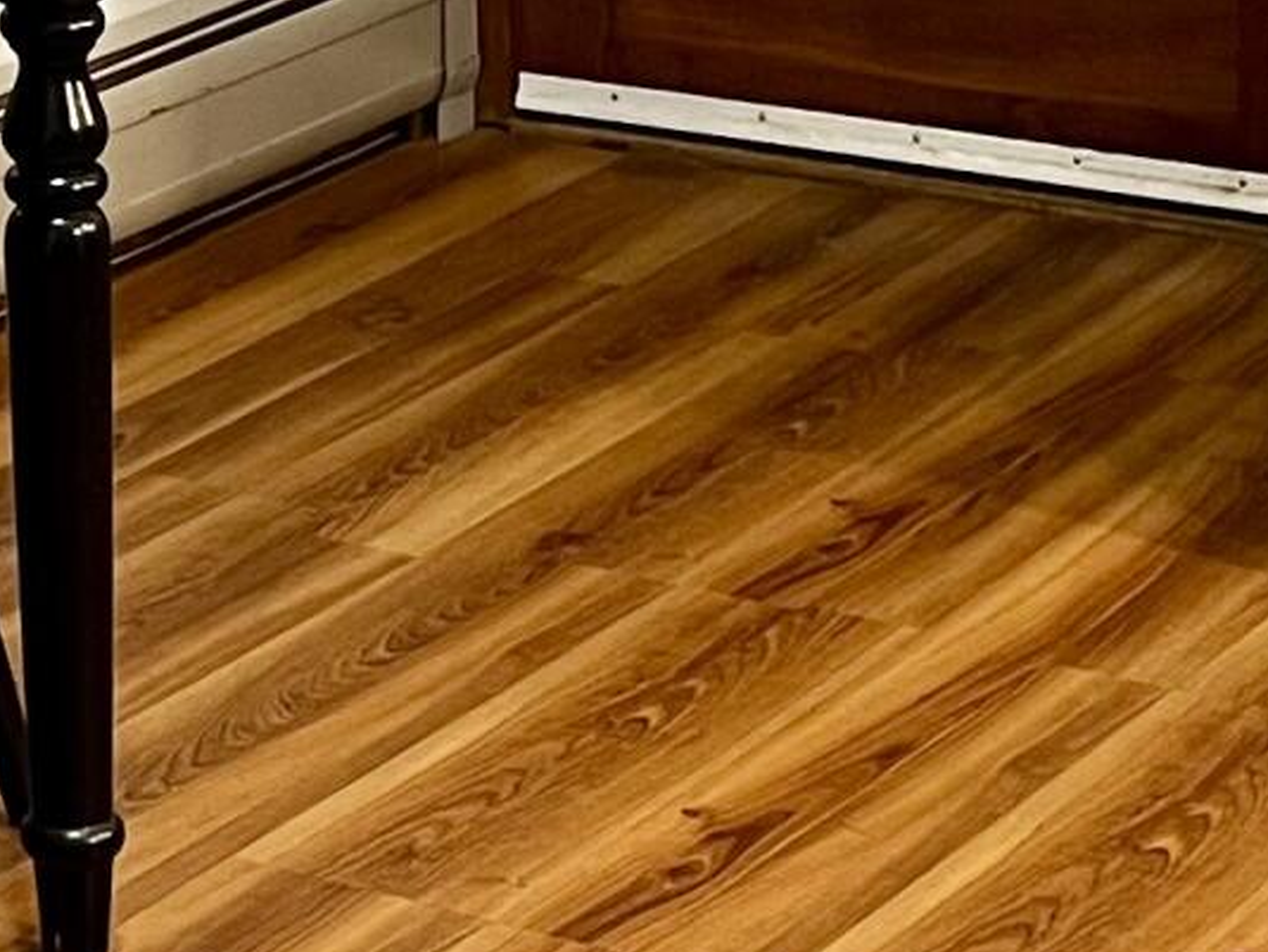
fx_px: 5350
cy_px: -180
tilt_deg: -12.2
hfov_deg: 13.3
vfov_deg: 10.0
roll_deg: +2.2
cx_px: -95
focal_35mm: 146
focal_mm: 5.7
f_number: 1.5
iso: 320
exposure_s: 1/60
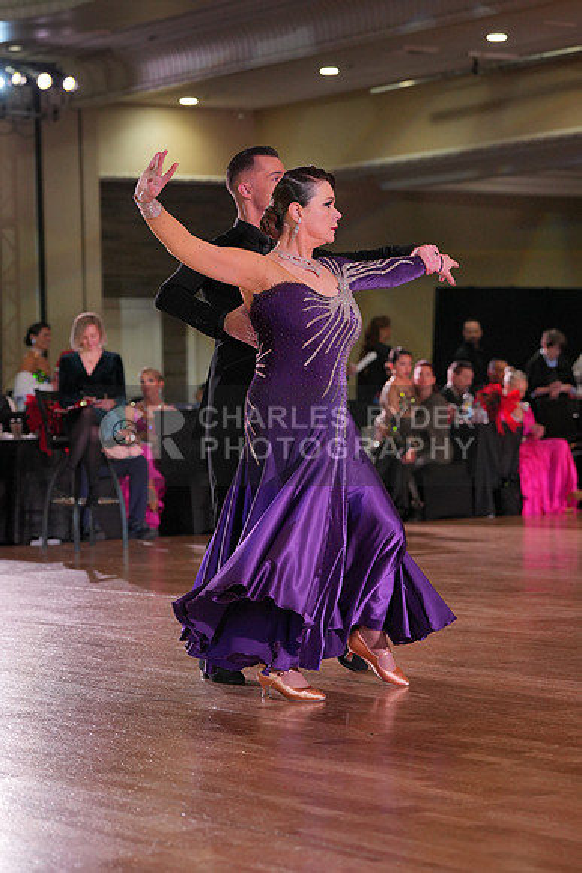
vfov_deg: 21.2
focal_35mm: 96
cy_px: 436
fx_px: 2326
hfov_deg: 14.3
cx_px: 291
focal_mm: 96
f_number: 4
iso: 1600
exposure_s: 1/500
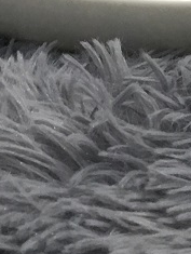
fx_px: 1159
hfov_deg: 9.4
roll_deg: +0.0
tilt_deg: -9.8
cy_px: -123
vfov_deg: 11.9
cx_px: 179
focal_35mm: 158
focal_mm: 3.3
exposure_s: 1/33
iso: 100
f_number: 2.4
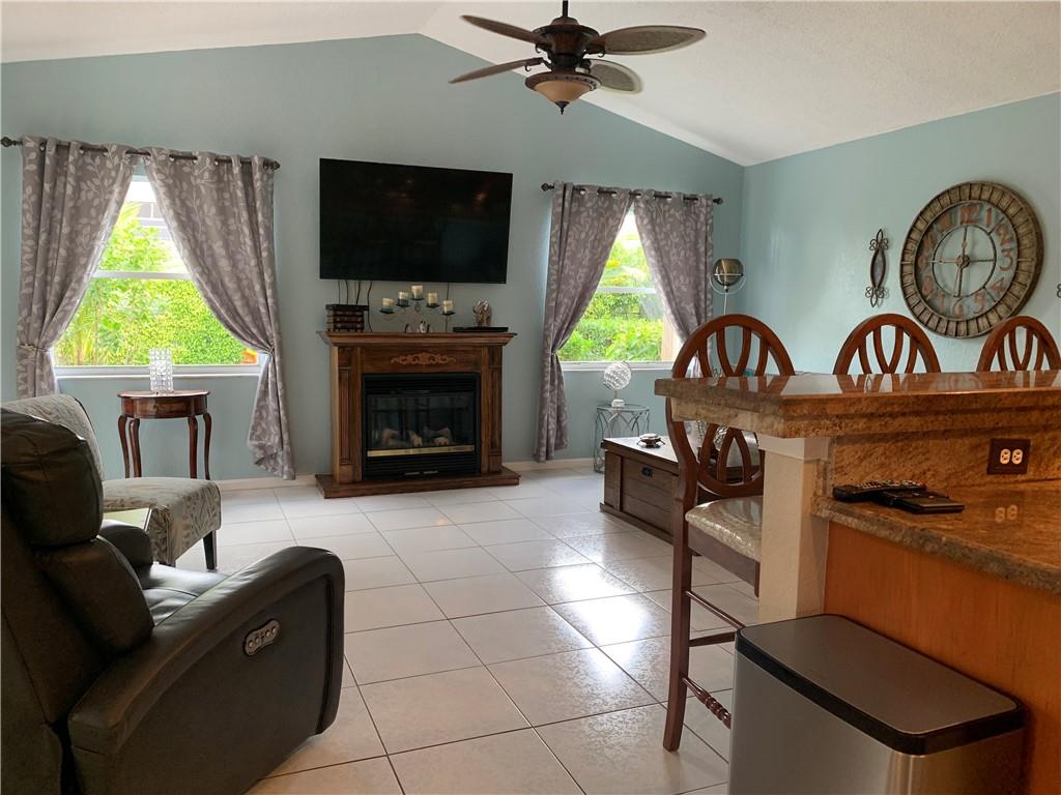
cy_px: 398
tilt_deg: -7.2
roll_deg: -0.9
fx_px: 797
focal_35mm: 26
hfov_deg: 67.3
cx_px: 530
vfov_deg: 53.1
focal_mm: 4.25
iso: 80
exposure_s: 1/60
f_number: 1.8
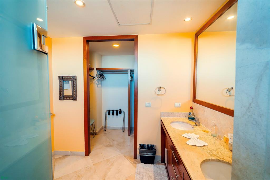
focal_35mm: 14
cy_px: 90
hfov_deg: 104.3
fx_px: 105
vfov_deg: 81.2
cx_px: 135
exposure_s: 1/20
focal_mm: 14
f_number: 5.6
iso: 500
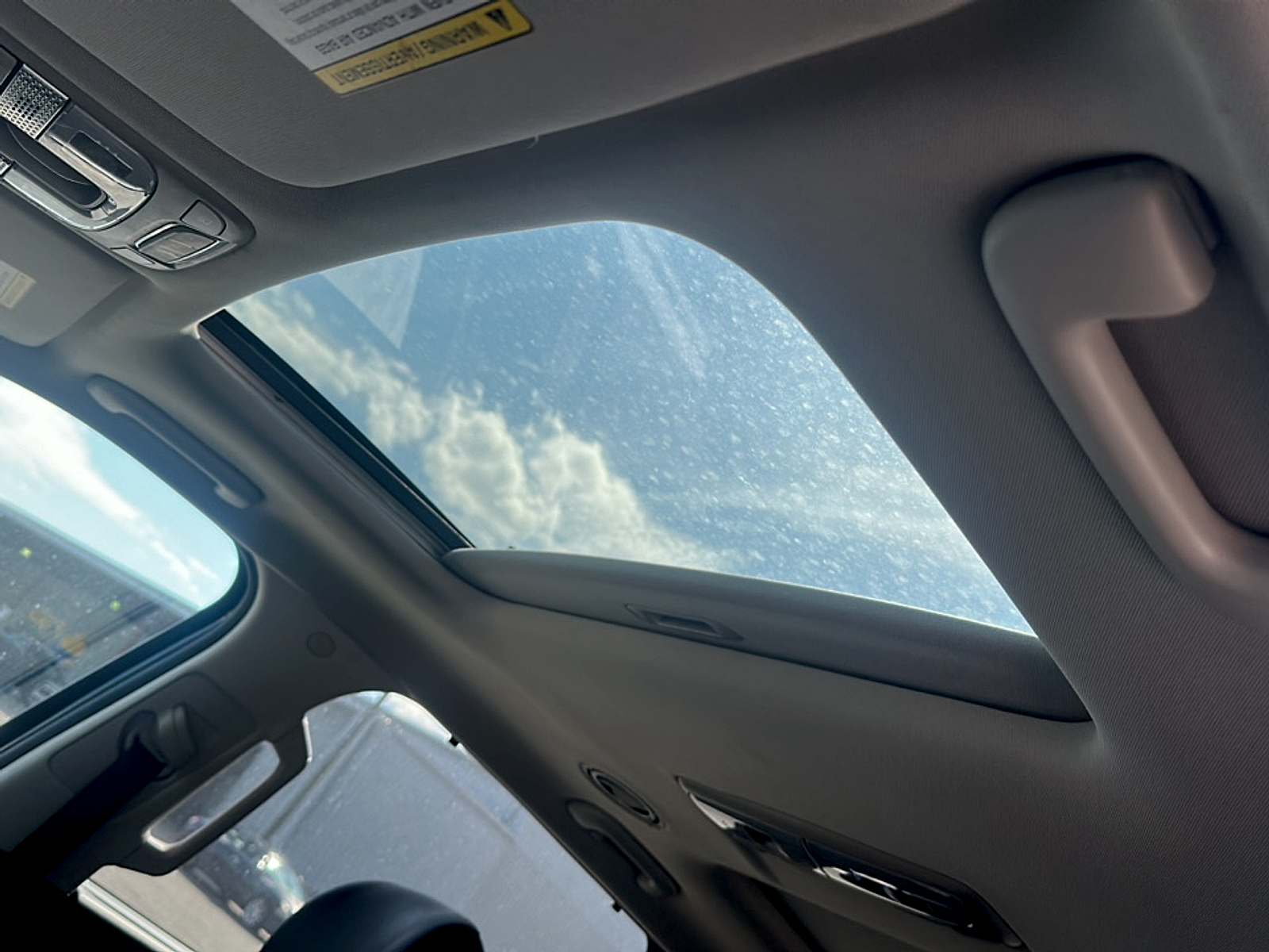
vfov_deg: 54.9
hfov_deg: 69.4
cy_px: 476
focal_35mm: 25
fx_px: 916
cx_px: 634
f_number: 1.78
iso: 80
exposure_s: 1/1110
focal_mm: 6.86
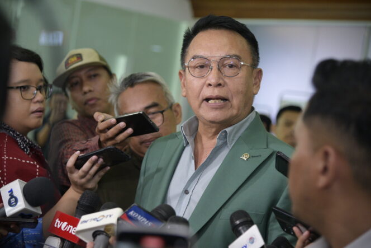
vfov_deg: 14.9
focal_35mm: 92
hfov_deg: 22.1
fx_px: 948
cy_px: 124
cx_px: 186
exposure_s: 1/160
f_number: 4
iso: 2000
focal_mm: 92
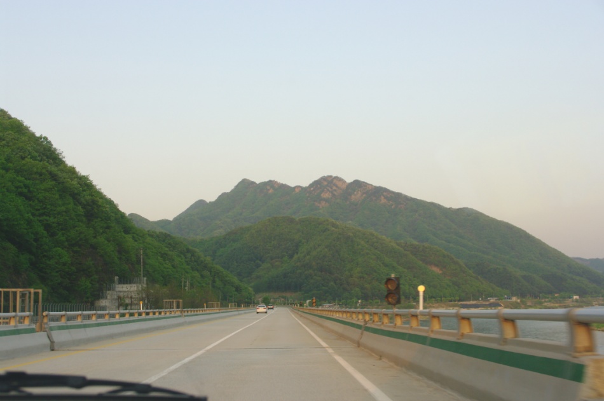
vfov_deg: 31.8
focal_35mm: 42
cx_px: 302
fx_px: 704
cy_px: 200
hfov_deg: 46.4
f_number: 6.7
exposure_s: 1/125
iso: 400
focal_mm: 28.13
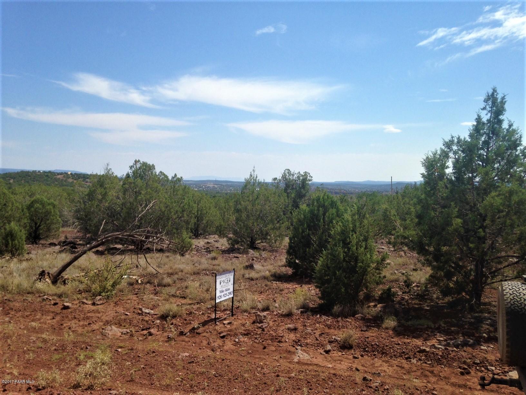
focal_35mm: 33
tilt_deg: -1.4
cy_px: 198
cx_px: 263
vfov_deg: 42.9
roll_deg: +1.0
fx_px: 501
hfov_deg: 55.4
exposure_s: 1/2008
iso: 50
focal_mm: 4.12
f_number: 2.4
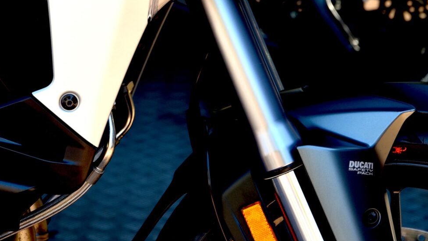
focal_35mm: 192
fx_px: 2179
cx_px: 122
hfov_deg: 11.2
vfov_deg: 6.3
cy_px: -31
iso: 100
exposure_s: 1/60
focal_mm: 70
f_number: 4
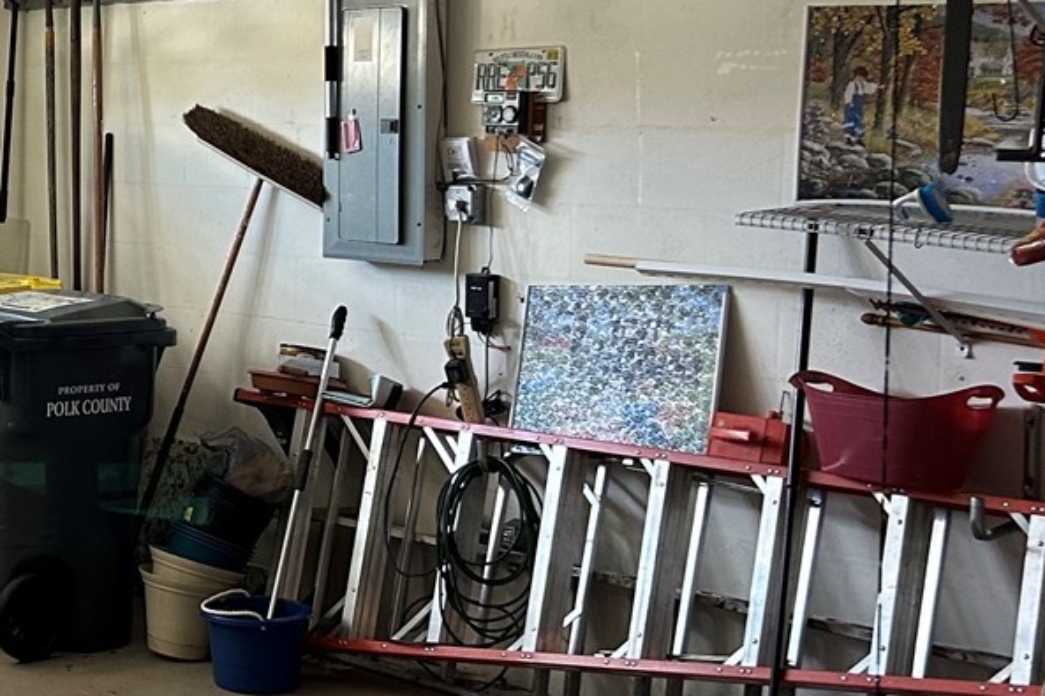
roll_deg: -0.2
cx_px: -127
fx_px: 2118
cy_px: 245
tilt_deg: -4.6
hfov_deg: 25.5
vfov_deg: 18.6
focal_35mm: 73
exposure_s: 1/60
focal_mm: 5.7
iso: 160
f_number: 1.5
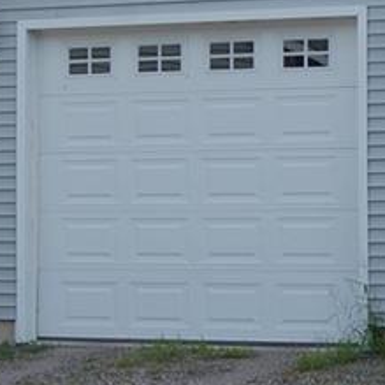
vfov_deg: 12.7
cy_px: 84
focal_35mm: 137
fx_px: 1724
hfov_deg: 12.6
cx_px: 396
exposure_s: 1/320
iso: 200
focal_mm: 23
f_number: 9
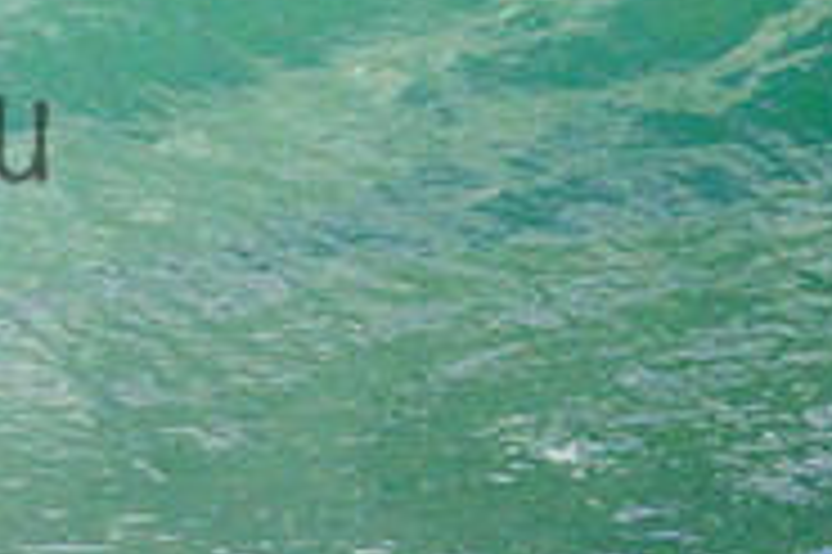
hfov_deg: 0.7
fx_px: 68693
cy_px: -83
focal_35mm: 2975
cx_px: -606
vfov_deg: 0.5
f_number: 11
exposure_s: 1/2000
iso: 1000
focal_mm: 800
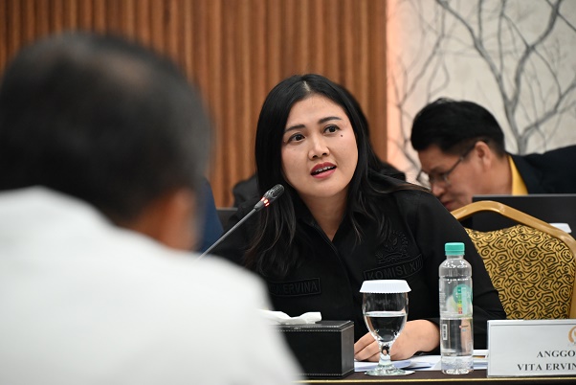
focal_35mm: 200
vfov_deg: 6.9
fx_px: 3201
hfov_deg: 10.3
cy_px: 192
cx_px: 288
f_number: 6.3
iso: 6400
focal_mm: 200
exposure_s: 1/125
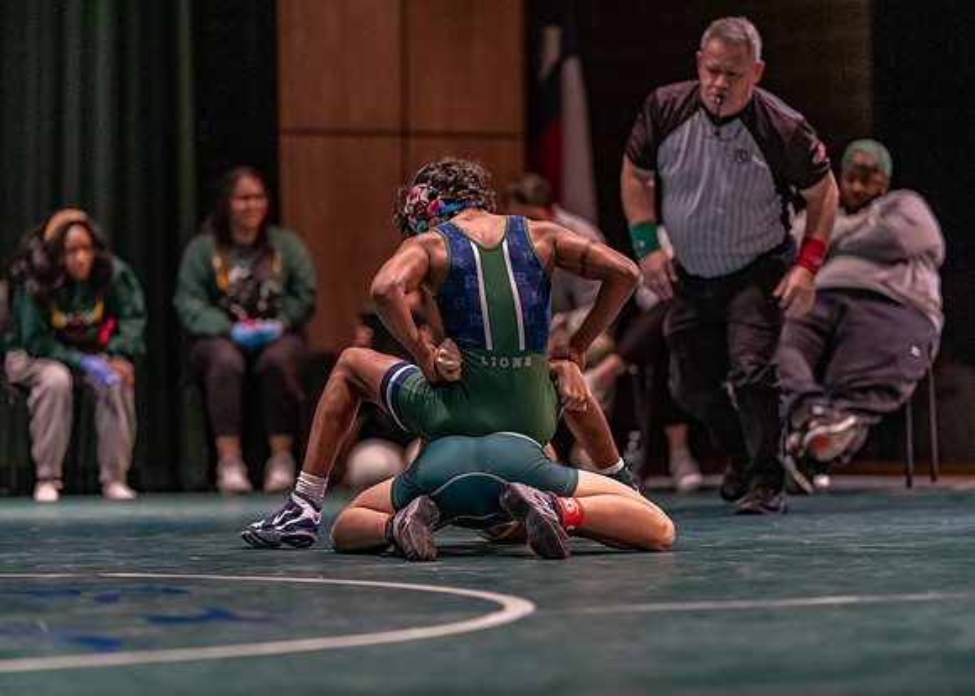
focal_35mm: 144
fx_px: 3996
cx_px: 497
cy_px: 348
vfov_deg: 10.0
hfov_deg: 13.9
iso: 2500
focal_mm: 135
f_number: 1.8
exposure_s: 1/800
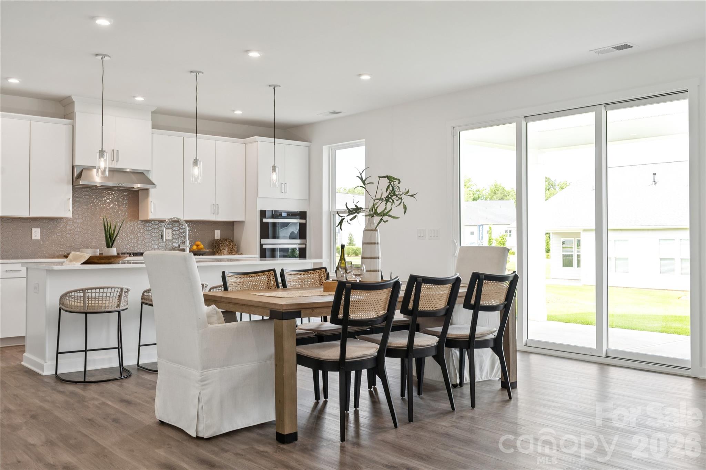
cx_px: 353
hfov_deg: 57.2
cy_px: 235
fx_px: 647
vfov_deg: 40.0
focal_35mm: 33
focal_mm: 33
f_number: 7.1
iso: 160
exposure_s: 1/60
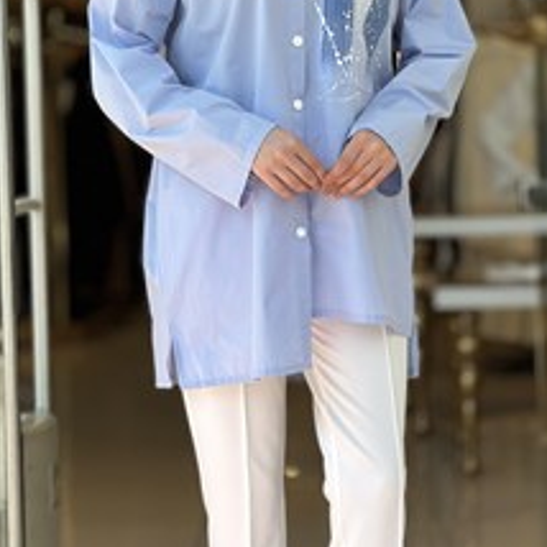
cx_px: 309
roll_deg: -0.4
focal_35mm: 103
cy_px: 222
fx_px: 1841
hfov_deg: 16.9
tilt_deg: -2.9
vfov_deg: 16.9
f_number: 1.78
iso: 80
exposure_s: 1/785
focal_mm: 6.86
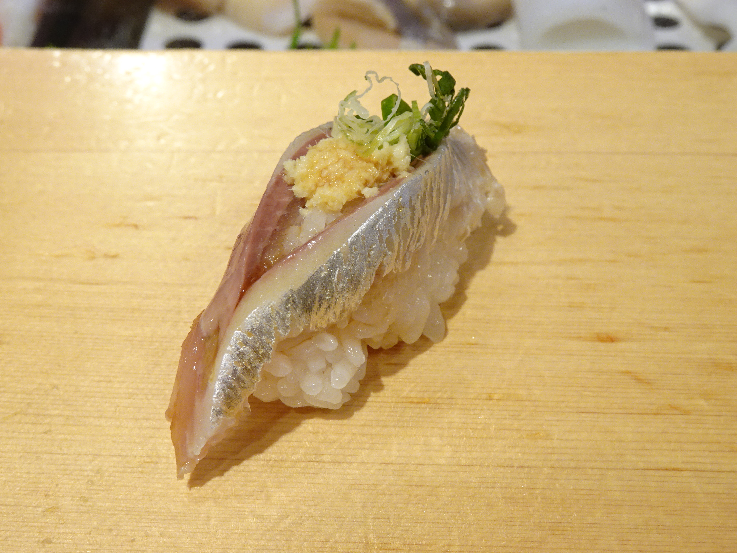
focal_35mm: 48
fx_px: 1022
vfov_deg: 30.3
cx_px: 368
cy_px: 276
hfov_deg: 39.7
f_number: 4.5
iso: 200
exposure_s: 1/40
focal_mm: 7.79
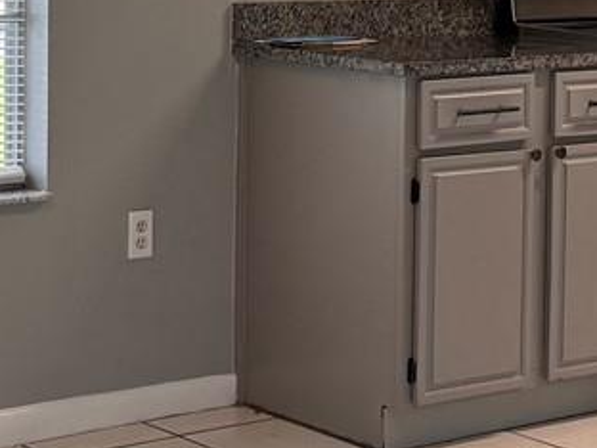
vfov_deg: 11.9
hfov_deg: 16.0
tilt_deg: -2.3
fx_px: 2121
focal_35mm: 123
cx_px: 241
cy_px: 21
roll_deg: -0.9
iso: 100
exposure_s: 1/132
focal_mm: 6.76
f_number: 1.78
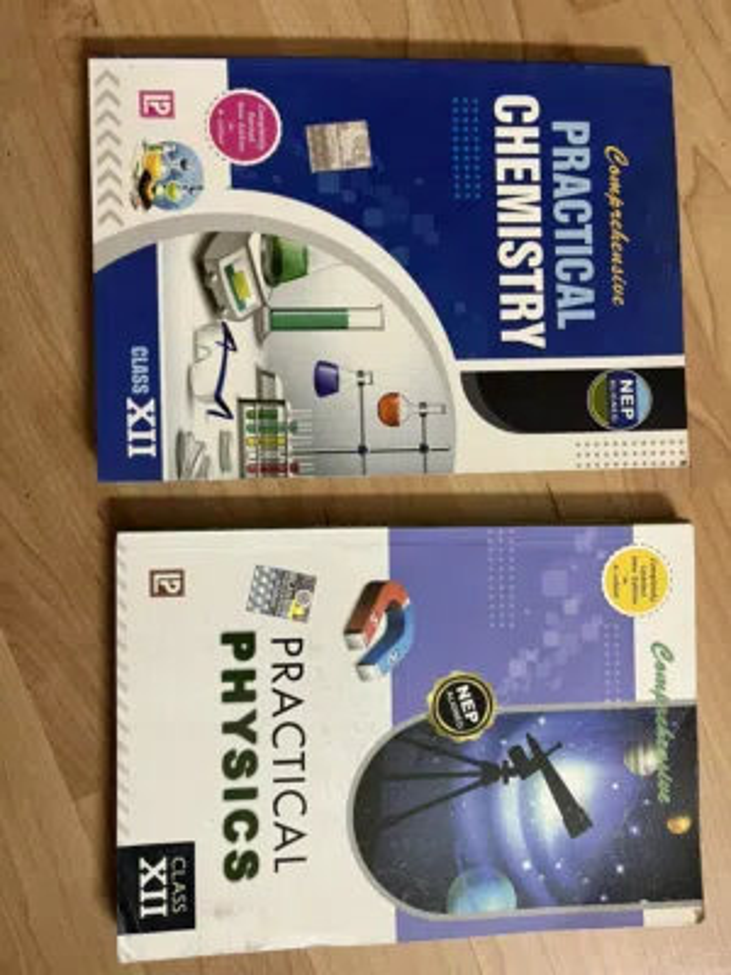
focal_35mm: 26
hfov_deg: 53.1
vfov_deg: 67.3
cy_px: 488
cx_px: 366
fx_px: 732
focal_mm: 5.1
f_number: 1.6
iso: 400
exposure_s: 1/60
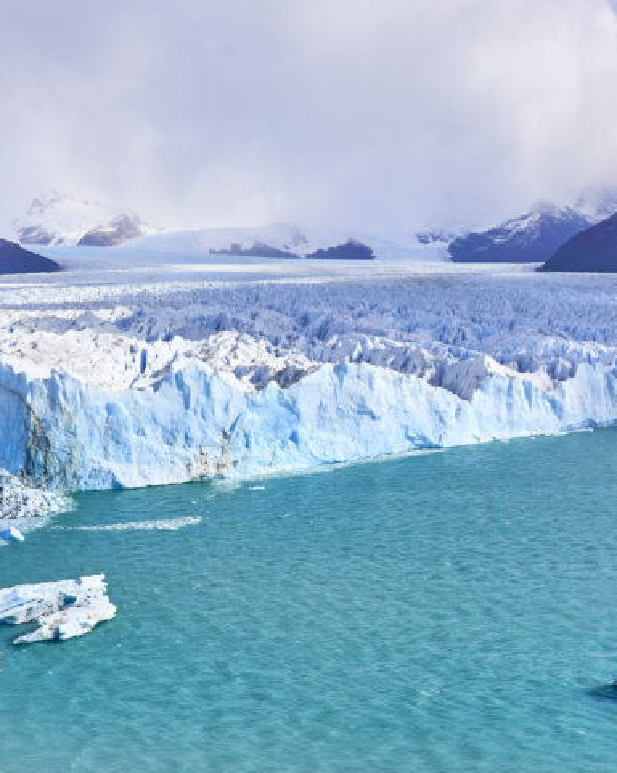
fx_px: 1097
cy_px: 438
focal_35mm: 48
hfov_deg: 31.3
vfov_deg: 38.7
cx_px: 255
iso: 100
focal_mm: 24
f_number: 11
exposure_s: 1/250
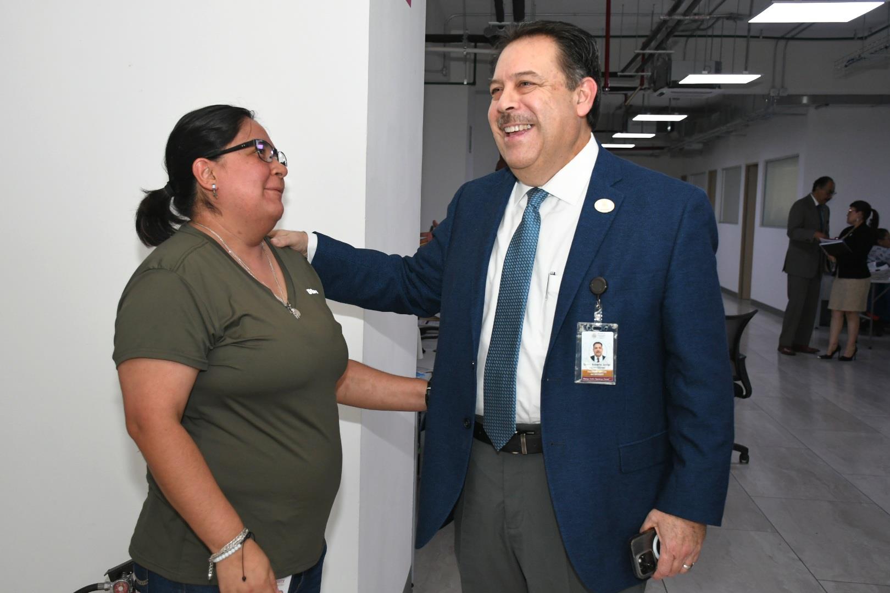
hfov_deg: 48.5
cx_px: 445
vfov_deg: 33.4
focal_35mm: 40
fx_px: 989
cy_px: 296
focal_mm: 27
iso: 1600
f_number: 5.6
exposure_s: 1/161
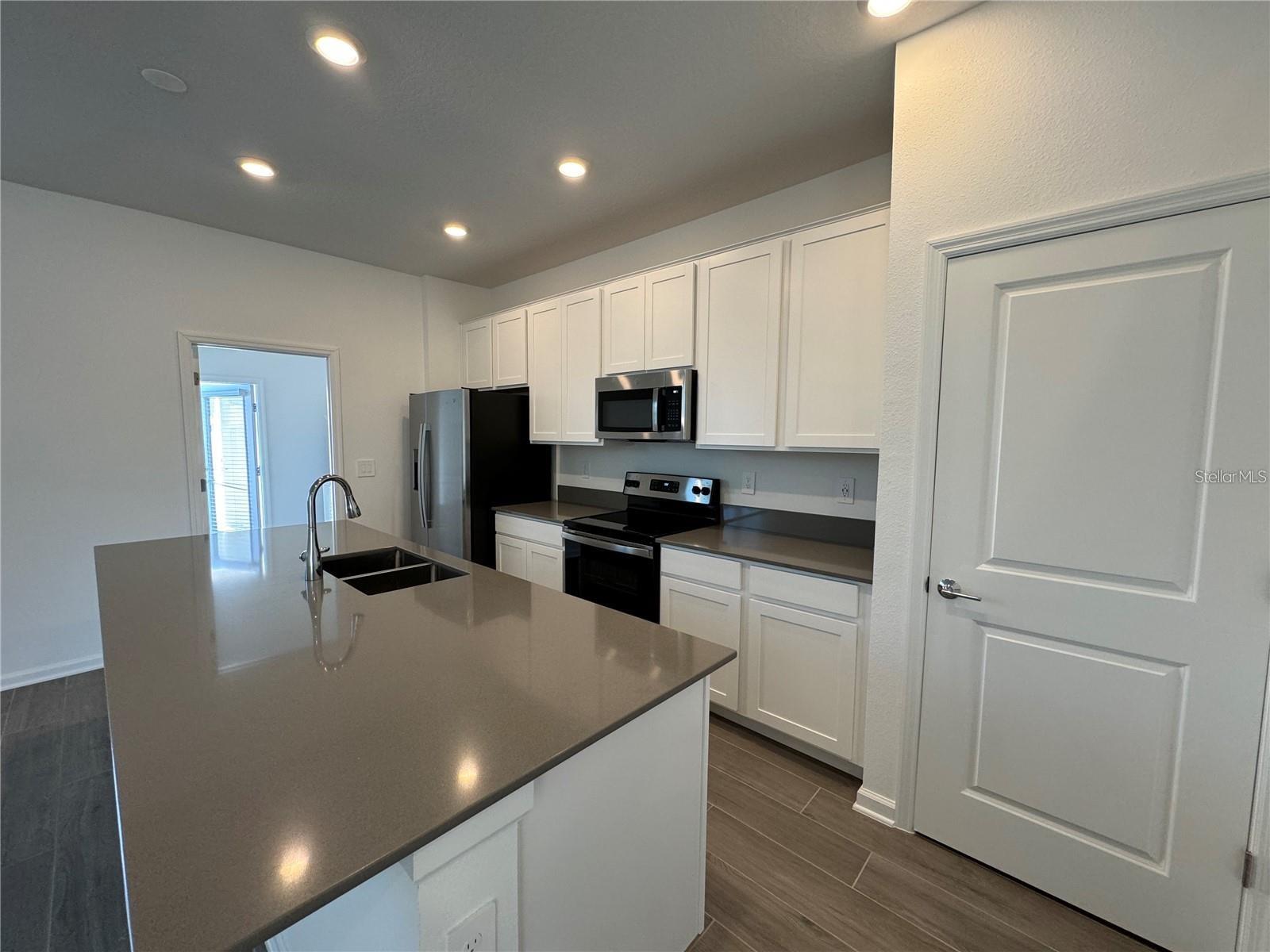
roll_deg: -0.5
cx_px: 635
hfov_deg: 102.1
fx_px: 514
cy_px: 476
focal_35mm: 14
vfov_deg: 85.7
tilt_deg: -4.1
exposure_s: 1/120
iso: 160
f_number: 2.2
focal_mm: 2.22
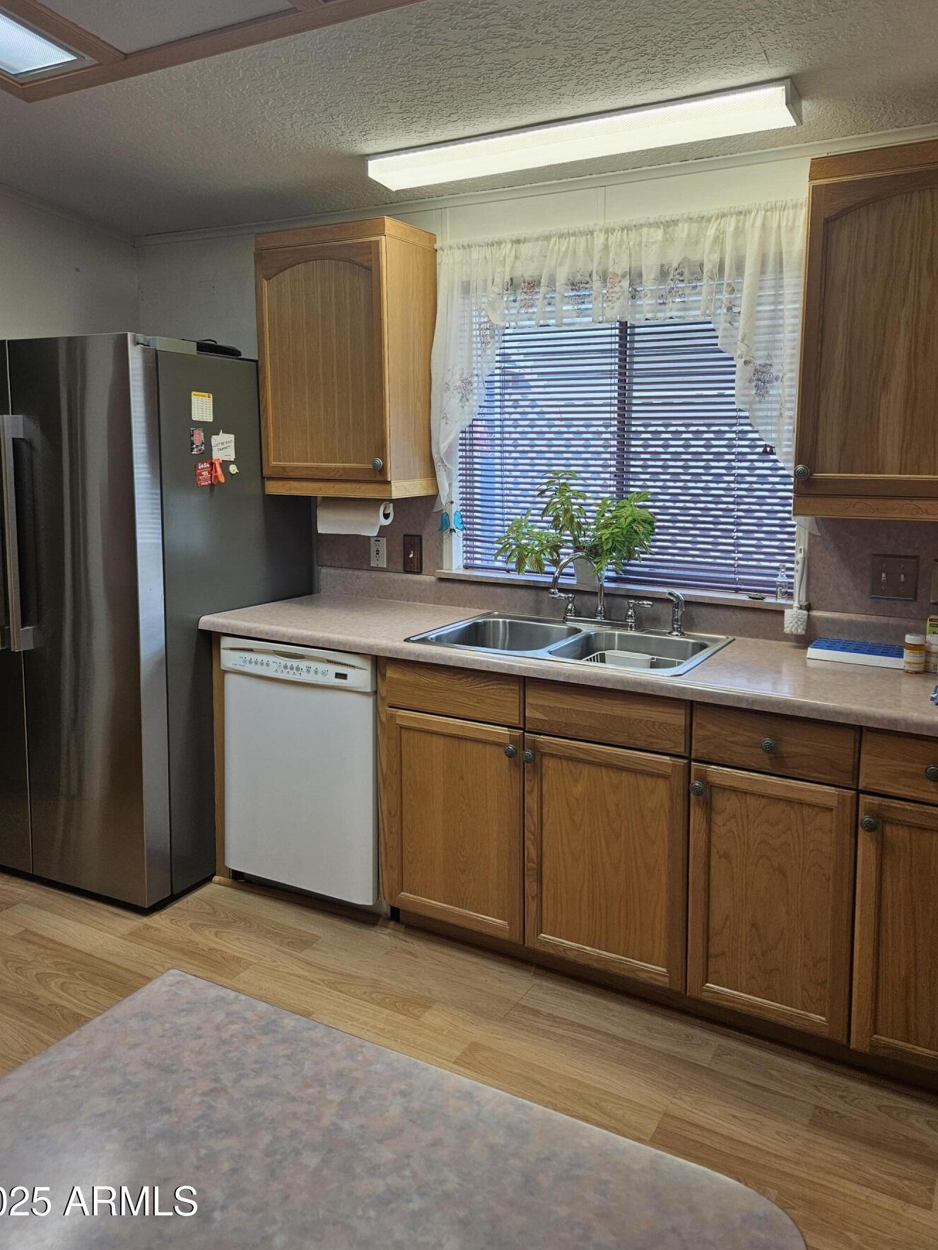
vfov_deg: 67.1
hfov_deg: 53.0
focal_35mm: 26
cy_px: 560
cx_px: 491
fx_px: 939
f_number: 1.8
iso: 50
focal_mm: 5.4
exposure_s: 1/120
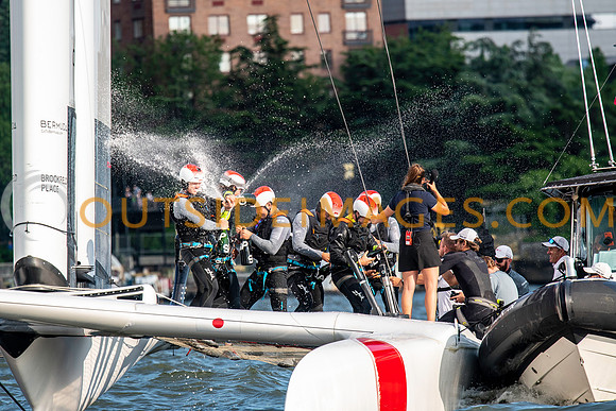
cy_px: 206
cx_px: 308
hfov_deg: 4.6
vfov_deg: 3.1
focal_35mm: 450
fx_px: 7701
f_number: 5
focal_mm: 300
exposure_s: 1/1600
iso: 500
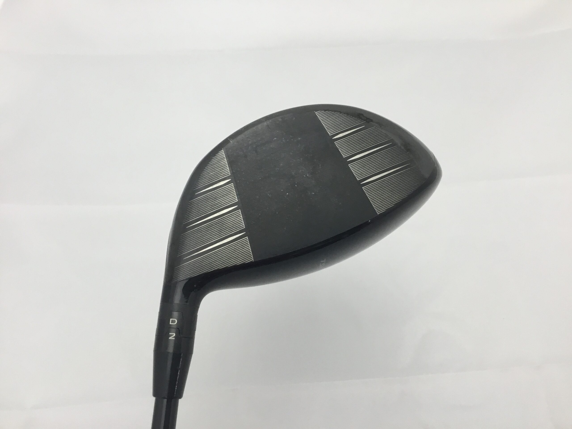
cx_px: 286
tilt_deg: -56.7
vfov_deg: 45.4
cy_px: 214
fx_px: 512
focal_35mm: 31
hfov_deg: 58.4
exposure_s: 1/33
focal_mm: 3.3
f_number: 2.4
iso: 40
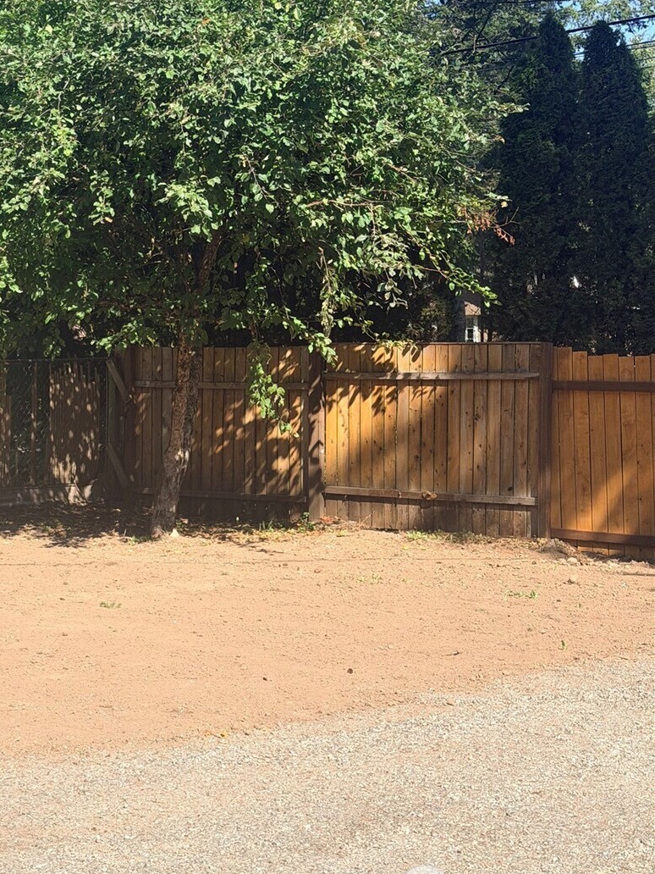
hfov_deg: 21.8
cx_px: 199
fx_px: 1690
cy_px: 322
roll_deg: +0.5
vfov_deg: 28.8
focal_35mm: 67
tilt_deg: +0.4
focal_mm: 6.76
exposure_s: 1/2667
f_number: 1.78
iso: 80
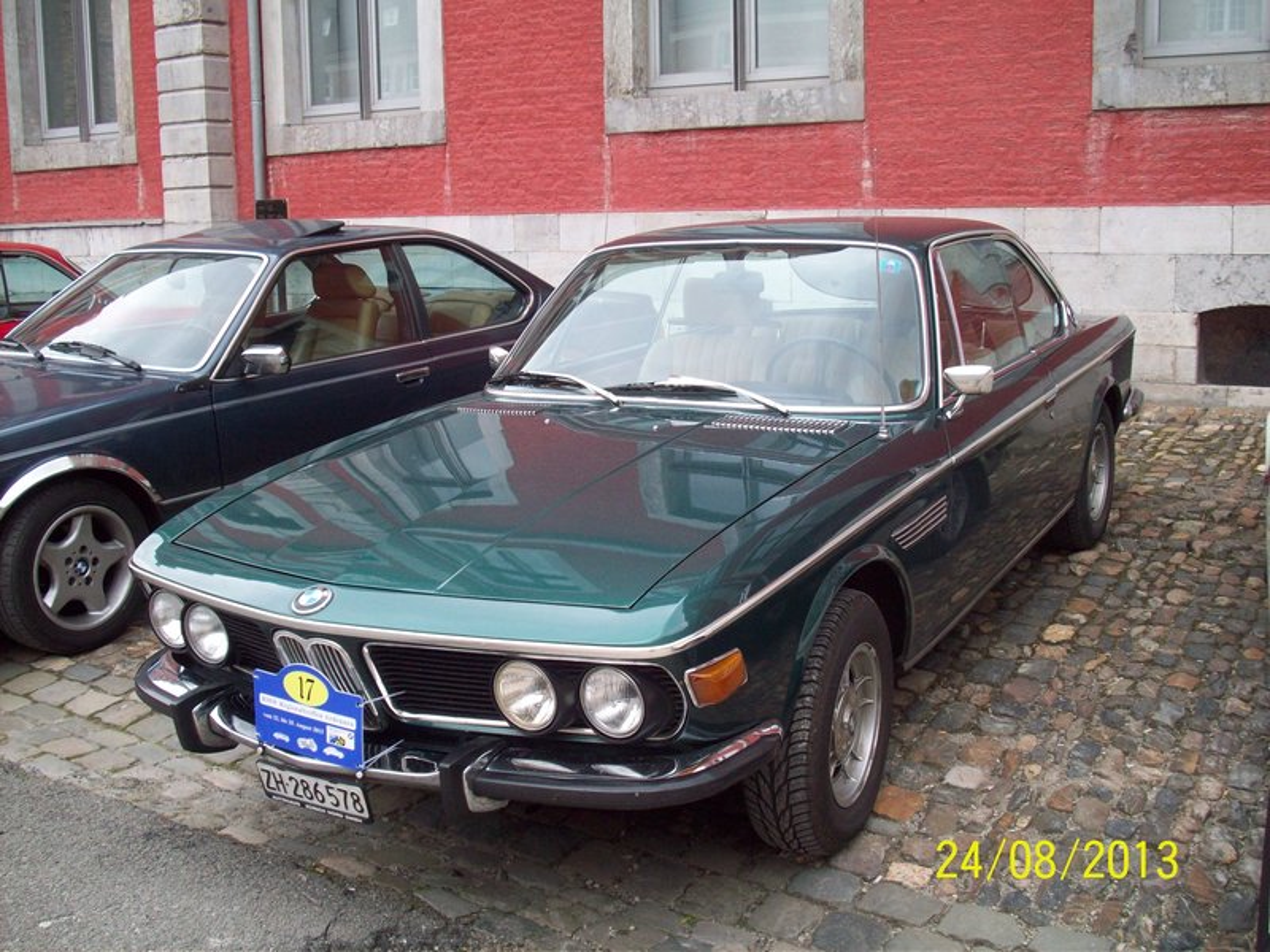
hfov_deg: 50.1
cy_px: 476
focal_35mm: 37
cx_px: 635
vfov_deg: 38.7
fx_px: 1357
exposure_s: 1/184
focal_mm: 6.2
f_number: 2.8
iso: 80
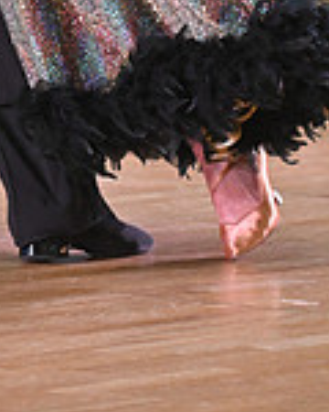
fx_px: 8836
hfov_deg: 2.1
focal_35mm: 726
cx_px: -106
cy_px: -286
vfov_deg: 2.7
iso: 3200
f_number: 5
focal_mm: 200
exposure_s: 1/400
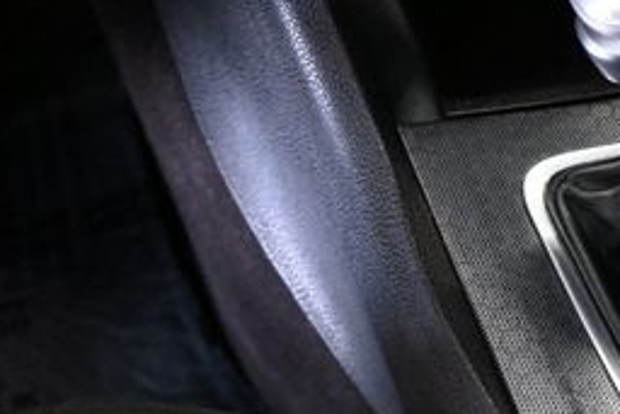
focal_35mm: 60
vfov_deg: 22.6
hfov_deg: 28.9
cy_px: 259
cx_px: 744
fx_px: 1034
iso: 5000
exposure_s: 1/60
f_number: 3.5
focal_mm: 16
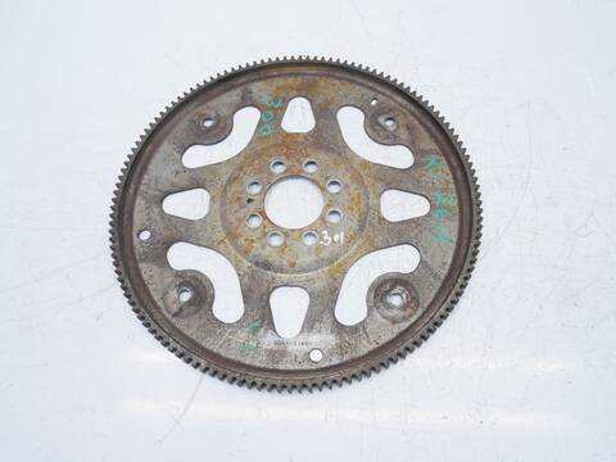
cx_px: 308
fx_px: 534
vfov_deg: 46.8
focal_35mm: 30
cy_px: 231
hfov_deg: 60.0
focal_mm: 15
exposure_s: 1/80
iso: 200
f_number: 3.7
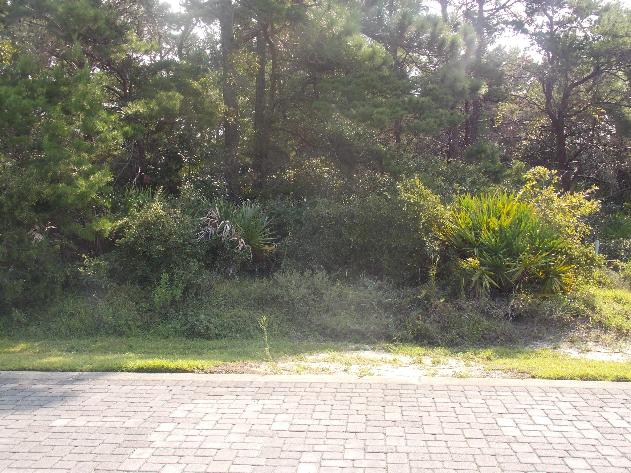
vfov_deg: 38.7
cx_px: 316
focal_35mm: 37
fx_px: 674
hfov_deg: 50.1
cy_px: 236
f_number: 3.5
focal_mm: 6.6
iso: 80
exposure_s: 1/160
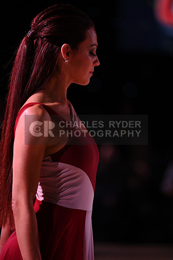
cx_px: 86
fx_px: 2377
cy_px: 130
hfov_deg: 4.2
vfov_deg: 6.2
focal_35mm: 330
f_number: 5.3
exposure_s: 1/320
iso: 3200
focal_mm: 330
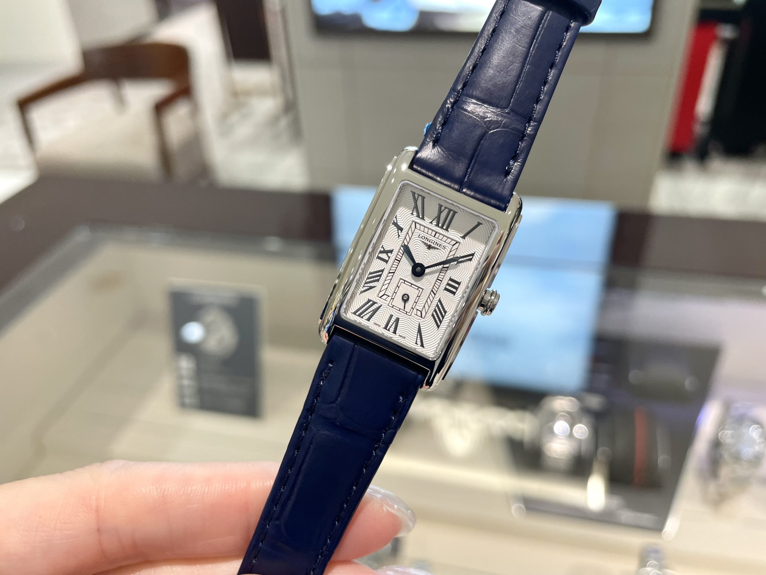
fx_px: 575
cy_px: 288
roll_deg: +3.3
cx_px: 383
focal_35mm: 26
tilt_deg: -34.3
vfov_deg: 53.1
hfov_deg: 67.3
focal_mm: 4.2
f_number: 1.6
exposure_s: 1/120
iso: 100
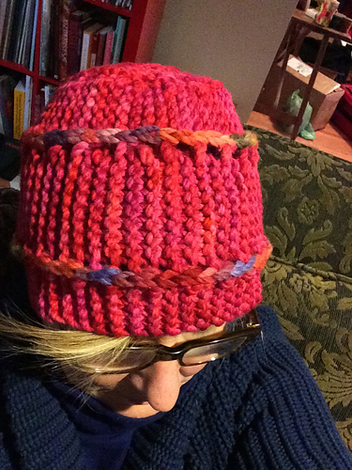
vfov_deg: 58.4
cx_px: 176
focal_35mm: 31
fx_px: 420
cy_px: 235
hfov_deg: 45.4
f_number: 2.4
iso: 1000
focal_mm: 2.15
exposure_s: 1/15
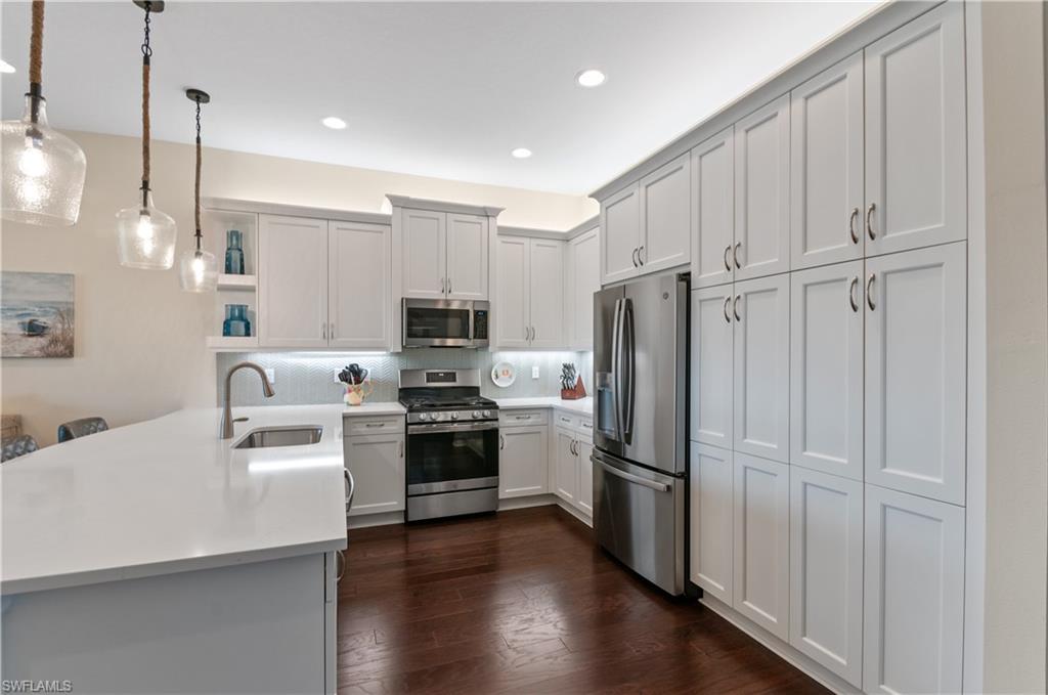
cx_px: 524
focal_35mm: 16
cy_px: 348
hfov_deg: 95.1
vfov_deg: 71.9
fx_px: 480
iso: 200
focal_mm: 11
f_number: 8
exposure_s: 1/4
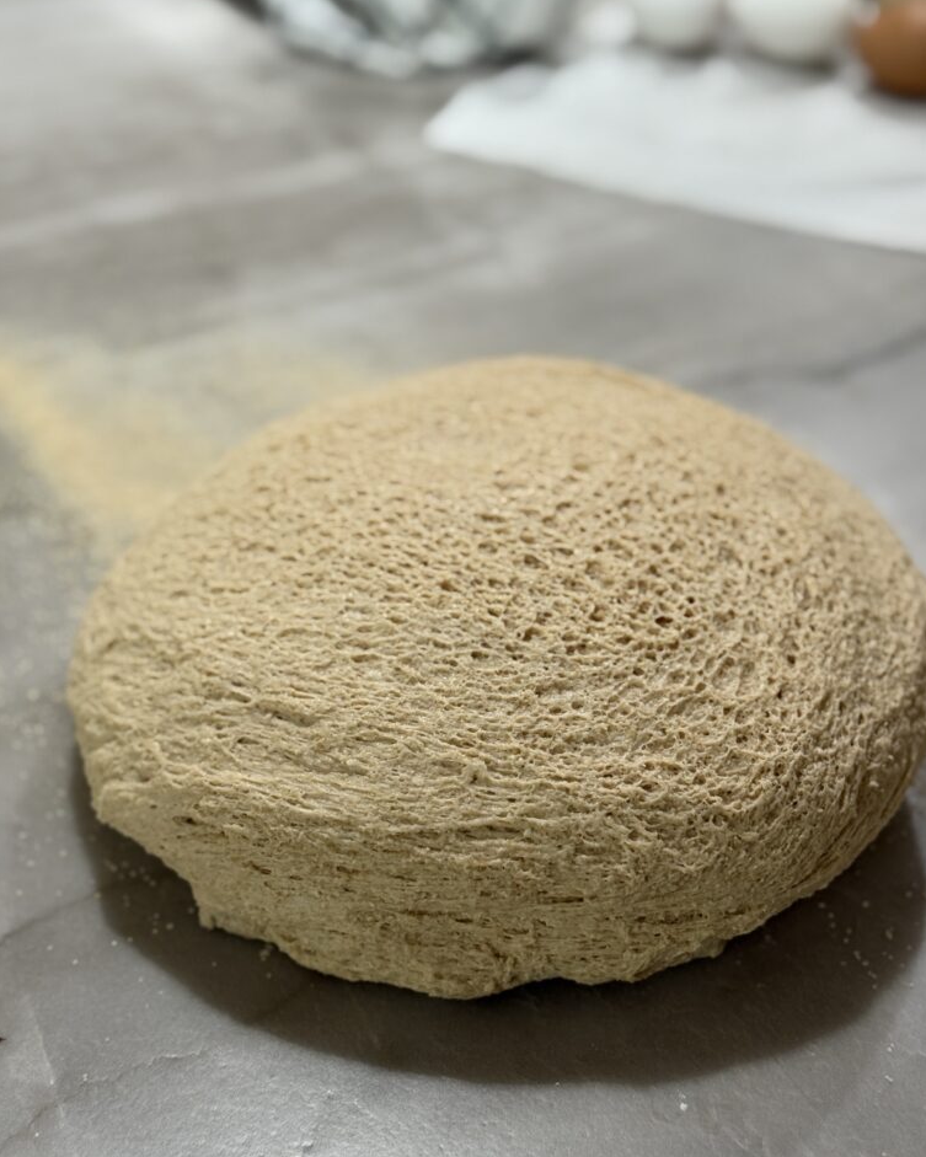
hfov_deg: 29.7
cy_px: 578
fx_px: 1747
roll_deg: -1.2
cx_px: 467
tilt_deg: -36.3
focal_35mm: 51
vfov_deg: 36.7
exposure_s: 1/40
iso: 250
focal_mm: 6.76
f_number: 1.78
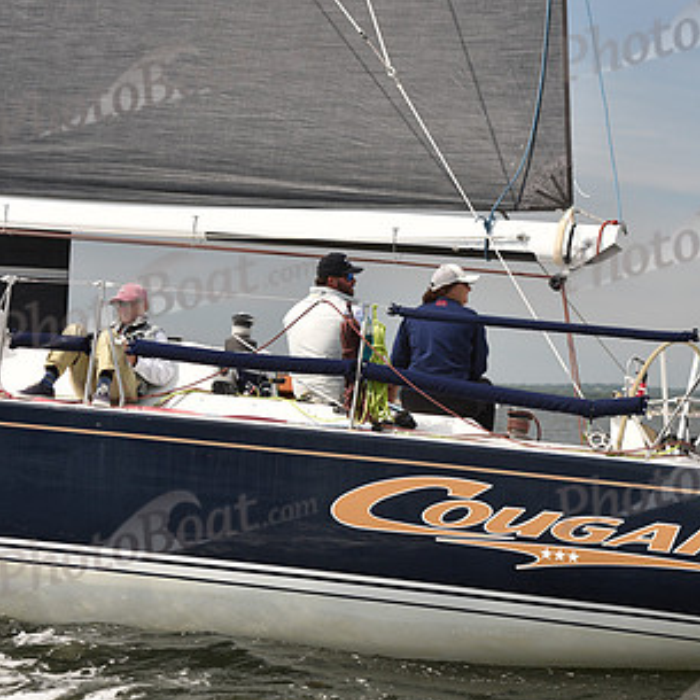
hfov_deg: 15.4
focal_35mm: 113
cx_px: 438
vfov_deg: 15.4
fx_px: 2585
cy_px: 387
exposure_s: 1/800
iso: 250
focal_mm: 70
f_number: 4.5
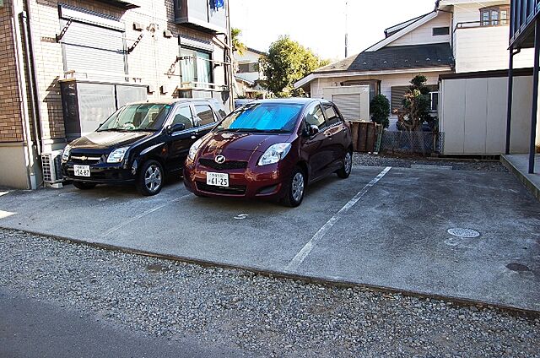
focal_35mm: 27
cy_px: 179
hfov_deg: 67.5
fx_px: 404
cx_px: 270
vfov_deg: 47.7
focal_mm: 18
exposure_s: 1/160
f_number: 6.3
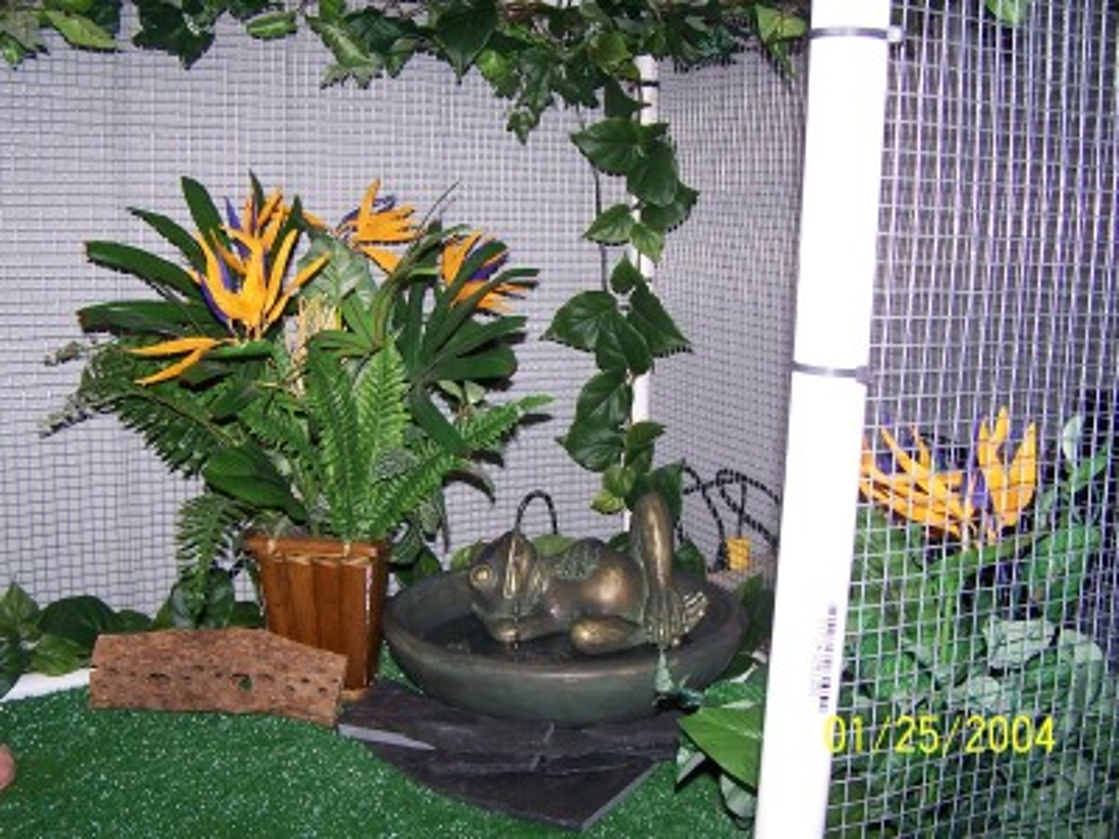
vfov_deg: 37.7
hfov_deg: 49.0
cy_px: 420
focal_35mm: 38
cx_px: 560
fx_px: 1228
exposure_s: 1/60
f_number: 2.8
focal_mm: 6.3
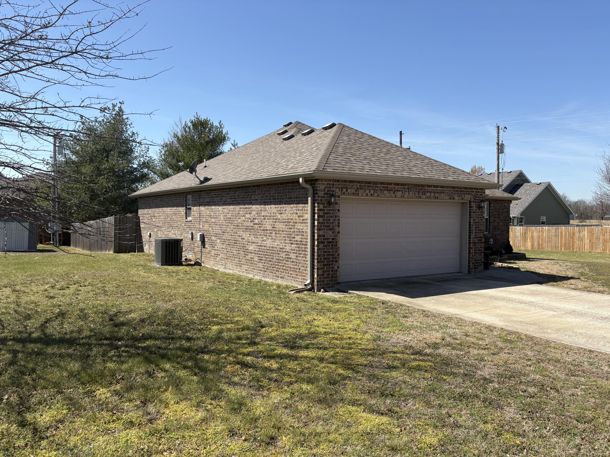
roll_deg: -0.4
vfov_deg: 53.1
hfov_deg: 67.3
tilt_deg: -1.3
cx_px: 305
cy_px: 228
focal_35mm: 26
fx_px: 458
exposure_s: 1/3279
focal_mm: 5.96
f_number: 1.6
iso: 50
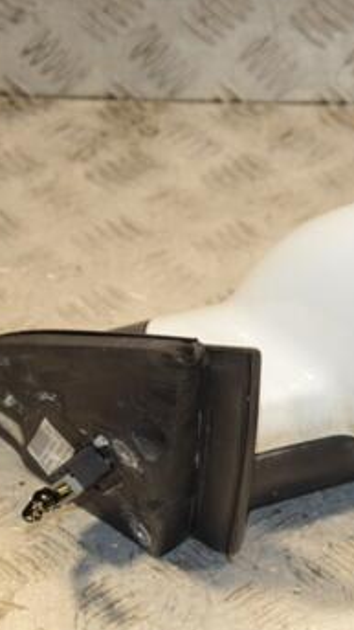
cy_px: 351
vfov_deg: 16.3
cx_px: 345
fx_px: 2202
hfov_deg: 9.1
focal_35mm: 132
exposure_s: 1/200
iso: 800
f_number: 6.3
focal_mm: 48
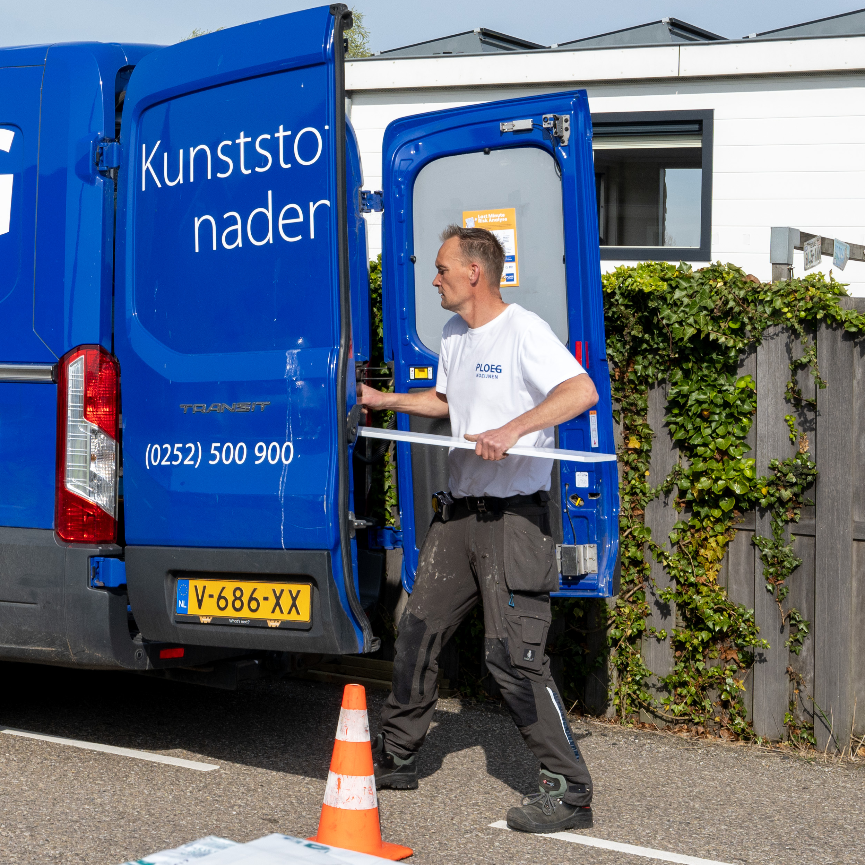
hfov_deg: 24.0
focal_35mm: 70
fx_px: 1979
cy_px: 230
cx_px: 90
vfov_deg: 24.4
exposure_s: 1/640
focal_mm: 34
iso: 640
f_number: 13
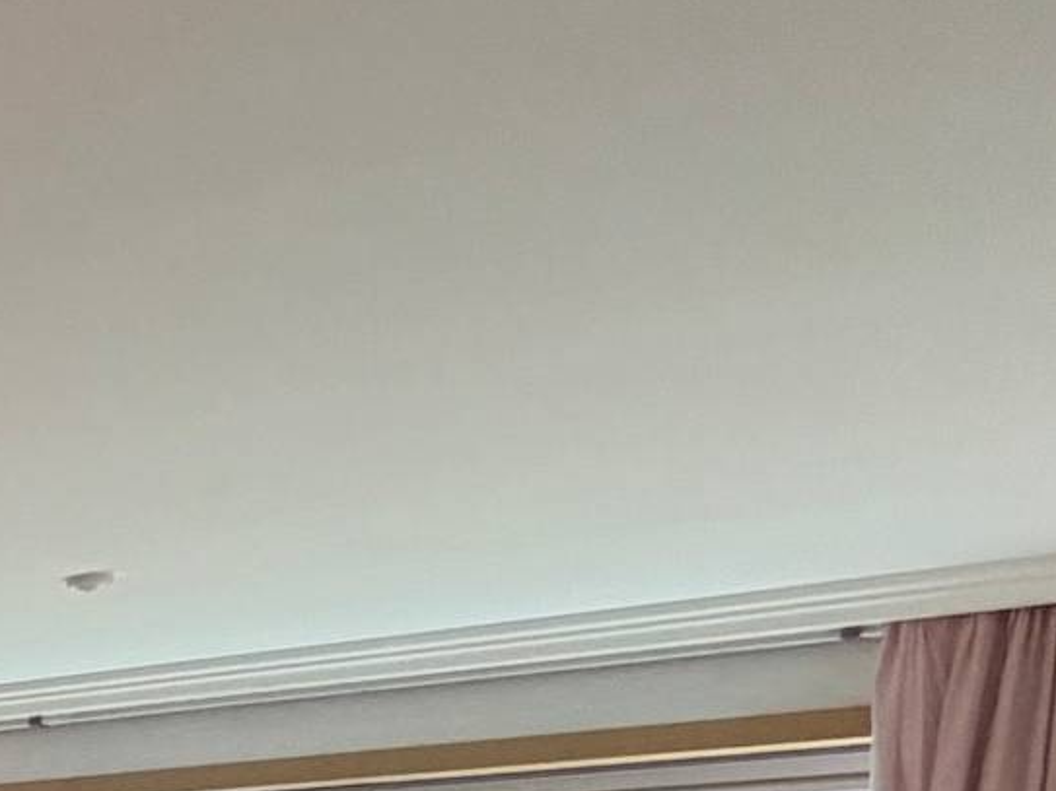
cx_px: -1350
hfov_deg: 16.2
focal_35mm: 66
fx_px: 2013
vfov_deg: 18.3
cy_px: 1358
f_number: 2.2
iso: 320
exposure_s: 1/121
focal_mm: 2.22
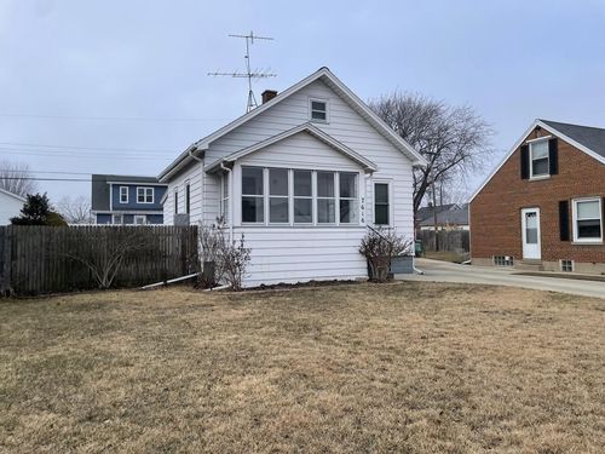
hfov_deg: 67.3
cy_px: 227
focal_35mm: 26
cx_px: 302
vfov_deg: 53.1
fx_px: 454
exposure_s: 1/2959
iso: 32
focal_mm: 4.2
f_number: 1.6
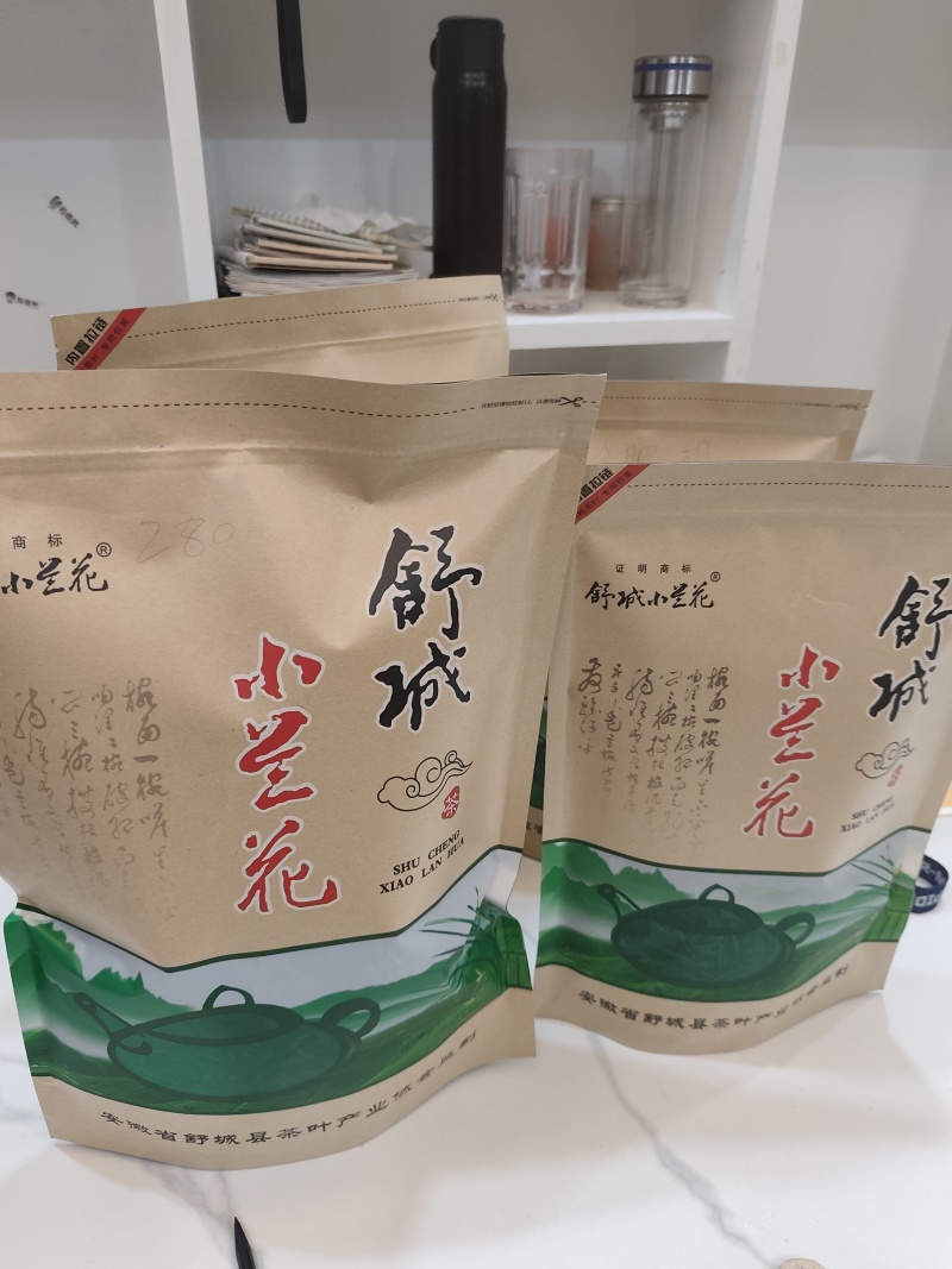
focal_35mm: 24
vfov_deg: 71.6
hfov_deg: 56.8
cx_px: 476
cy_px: 634
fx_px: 880
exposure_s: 1/50
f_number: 1.6
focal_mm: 5.84
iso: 320
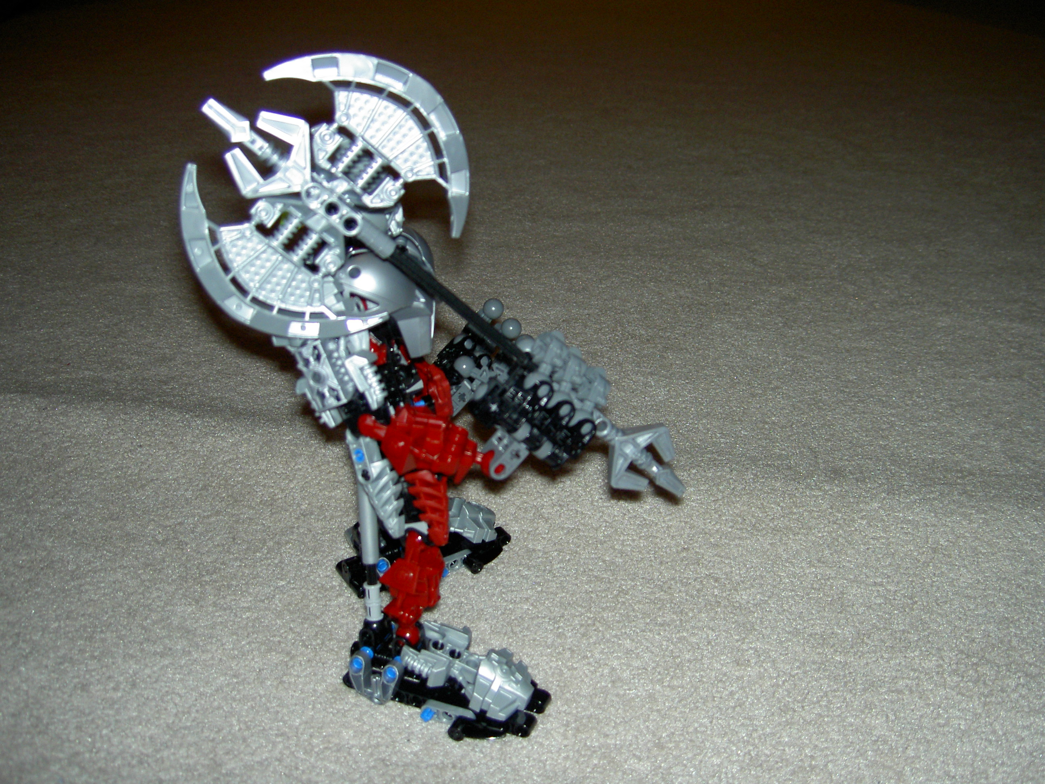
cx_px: 522
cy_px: 392
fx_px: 1177
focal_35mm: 39
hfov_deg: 47.9
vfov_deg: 36.8
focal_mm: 8
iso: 100
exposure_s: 1/59.5
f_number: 2.8
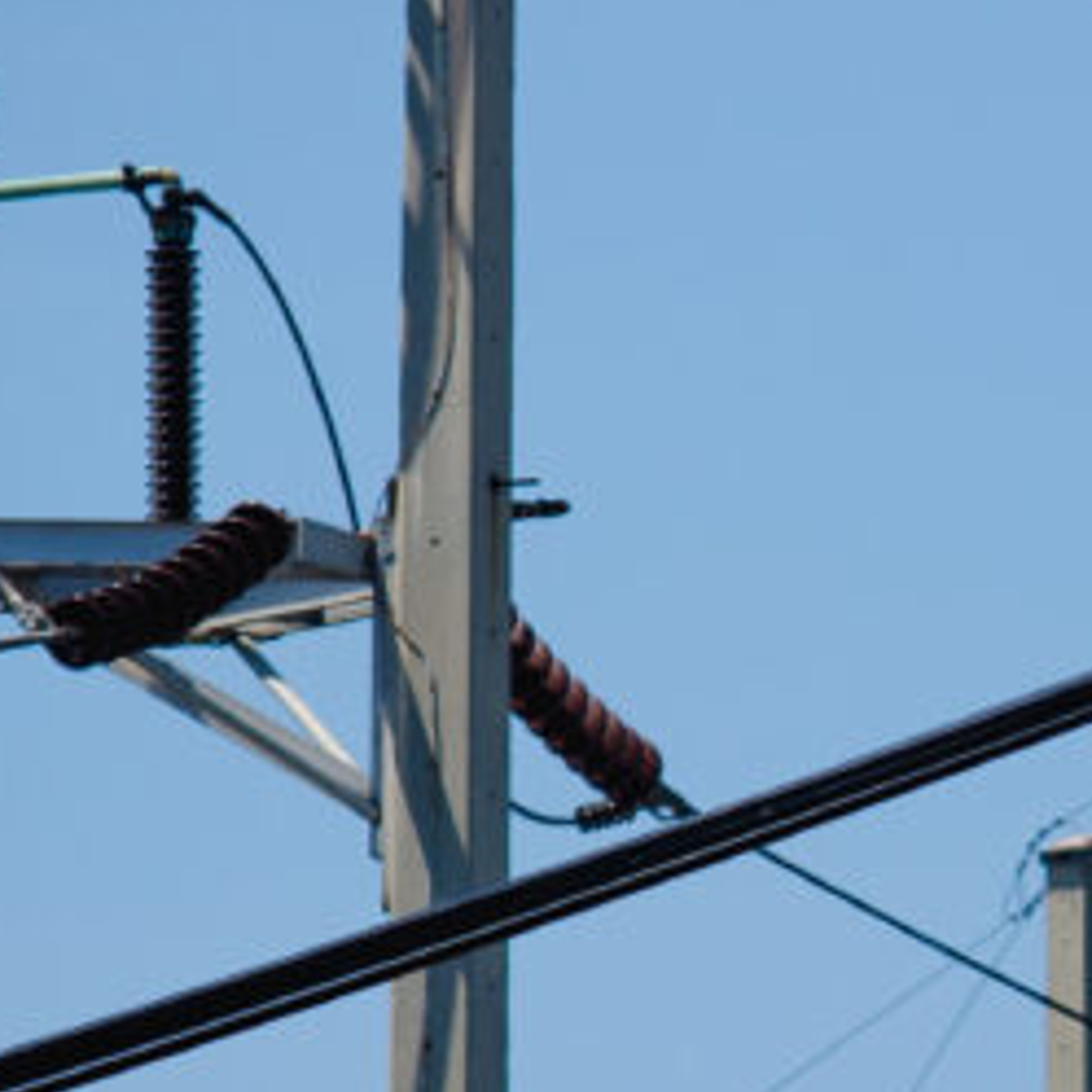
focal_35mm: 759
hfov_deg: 2.3
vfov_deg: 2.3
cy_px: 846
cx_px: 987
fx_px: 27080
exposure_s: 1/500
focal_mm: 145
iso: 100
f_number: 6.3
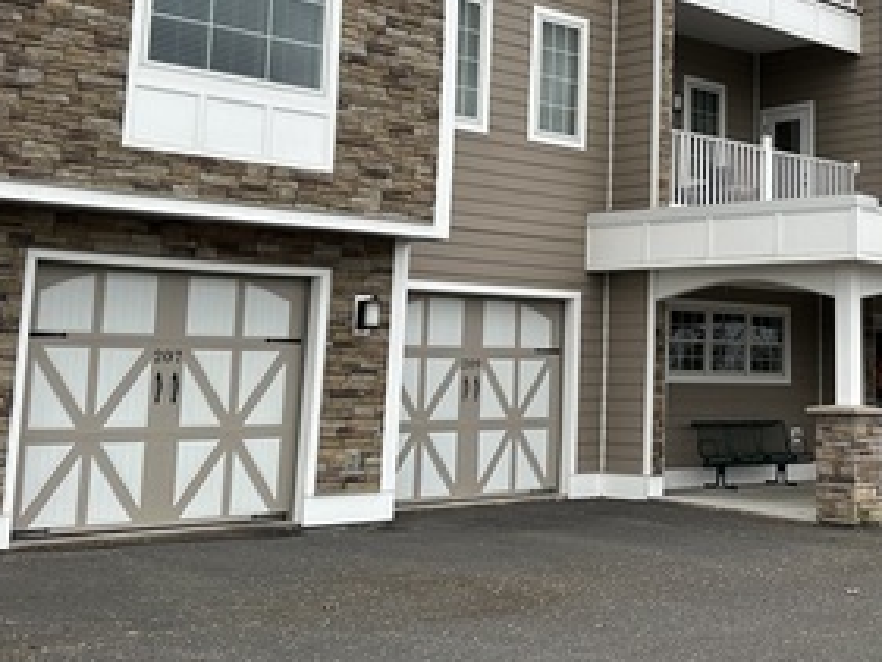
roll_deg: -0.2
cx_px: 727
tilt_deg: +10.4
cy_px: 132
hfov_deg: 32.7
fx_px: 1453
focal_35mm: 57
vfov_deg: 25.2
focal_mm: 6.86
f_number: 1.78
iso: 80
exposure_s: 1/910
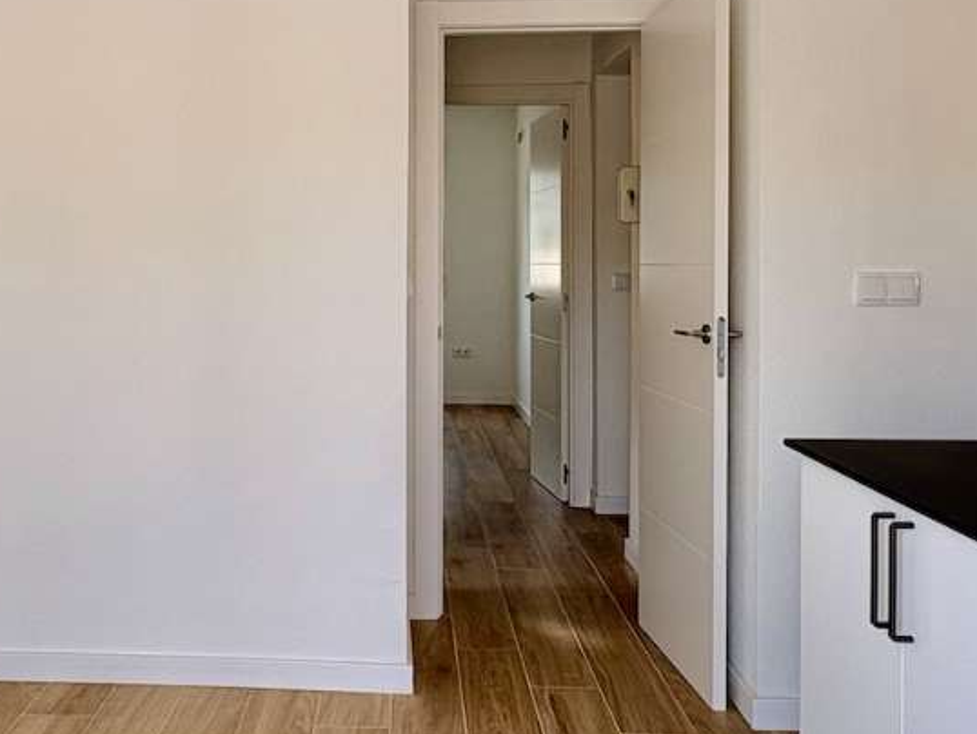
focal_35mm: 39
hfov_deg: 47.3
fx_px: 1101
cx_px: 347
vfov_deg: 36.6
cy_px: 268
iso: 40
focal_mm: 2.22
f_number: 2.2
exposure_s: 1/203
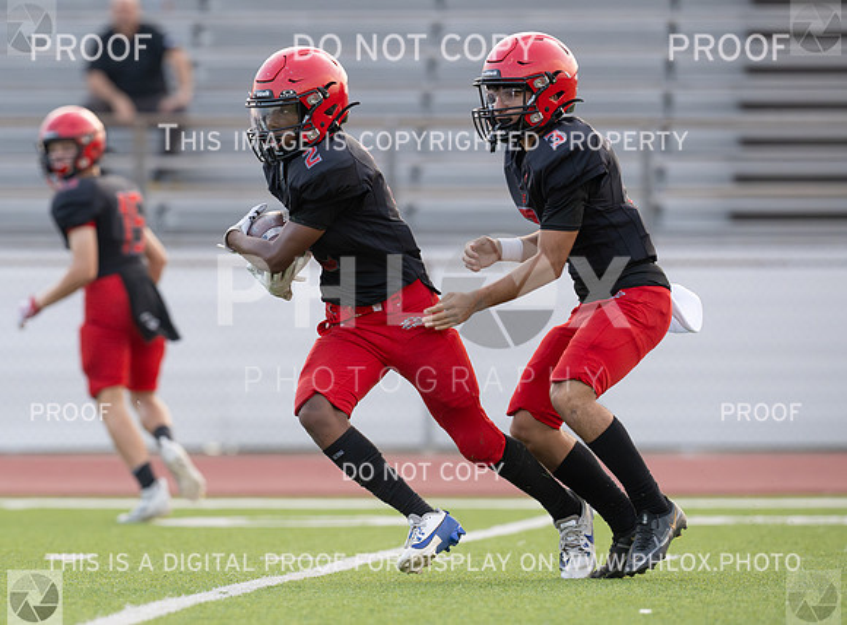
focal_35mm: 463
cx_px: 342
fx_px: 11270
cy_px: 335
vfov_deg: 3.2
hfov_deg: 4.3
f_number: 5.6
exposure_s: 1/1000
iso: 2500
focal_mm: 400
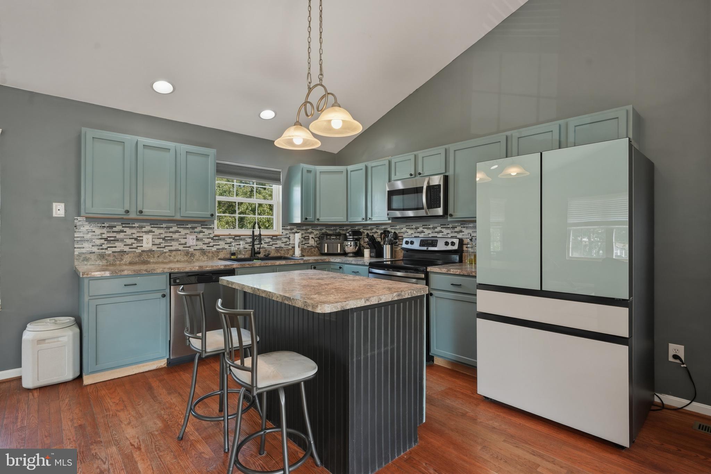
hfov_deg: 93.3
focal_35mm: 17
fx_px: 336
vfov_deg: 70.5
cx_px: 356
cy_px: 237
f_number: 8
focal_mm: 17
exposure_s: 1/40
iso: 400
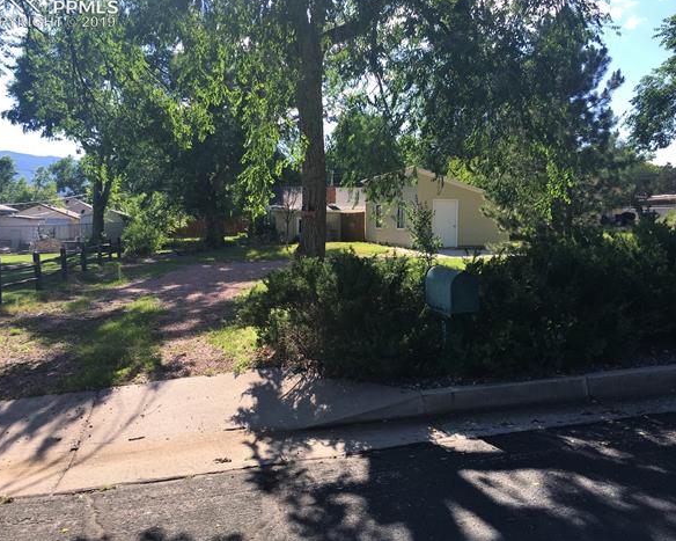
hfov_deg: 57.2
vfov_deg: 47.1
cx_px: 344
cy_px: 265
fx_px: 620
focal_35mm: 31
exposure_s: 1/601
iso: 25
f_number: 2.2
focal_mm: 4.15
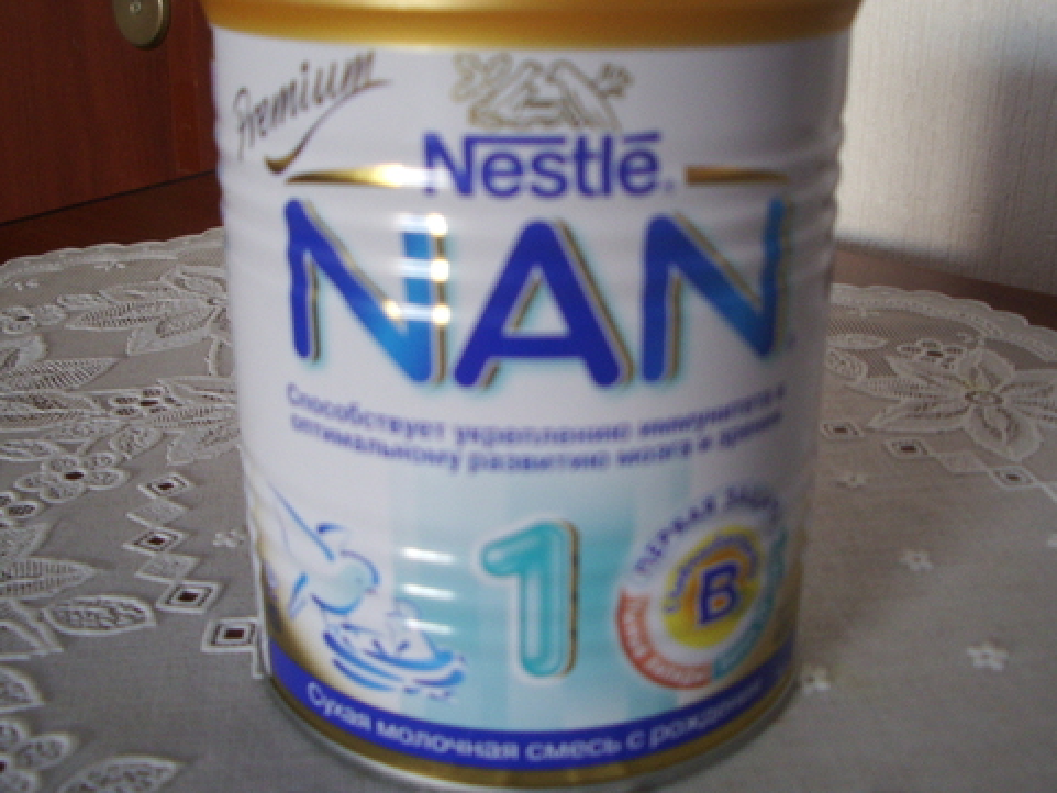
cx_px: 516
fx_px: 1222
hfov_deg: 46.8
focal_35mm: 40
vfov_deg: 35.9
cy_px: 353
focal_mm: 5.8
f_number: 2.6
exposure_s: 1/5
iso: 200
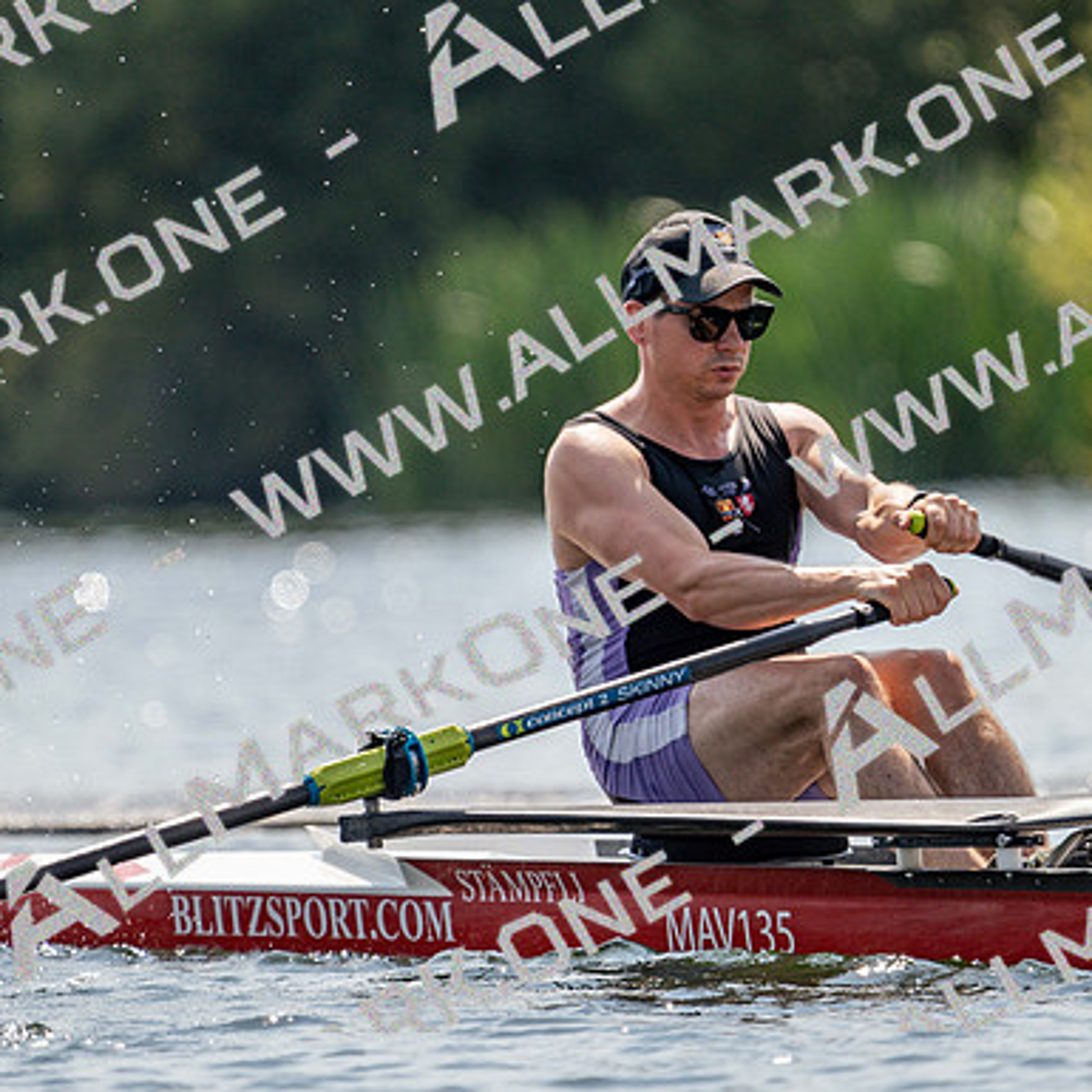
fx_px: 25554
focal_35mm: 716
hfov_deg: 2.4
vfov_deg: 2.4
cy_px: 546
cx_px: 581
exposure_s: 1/1600
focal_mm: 559
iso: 250
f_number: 6.3
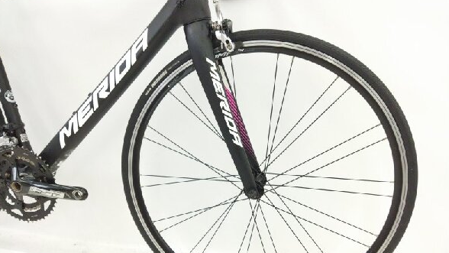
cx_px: 221
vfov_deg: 38.6
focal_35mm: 30
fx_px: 357
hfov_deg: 64.3
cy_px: 163
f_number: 1.79
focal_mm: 4.71
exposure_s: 1/300
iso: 647
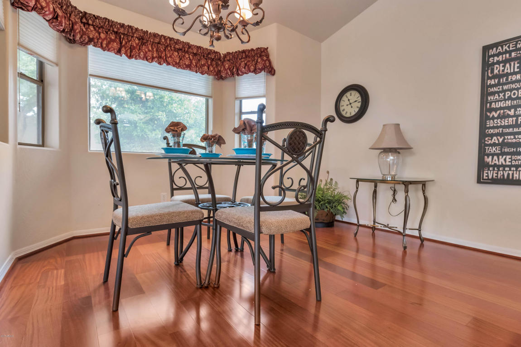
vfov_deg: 70.5
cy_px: 174
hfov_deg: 93.3
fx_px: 246
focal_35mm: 17
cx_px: 260
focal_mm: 17
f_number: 5.6
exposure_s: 1/80
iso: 2000
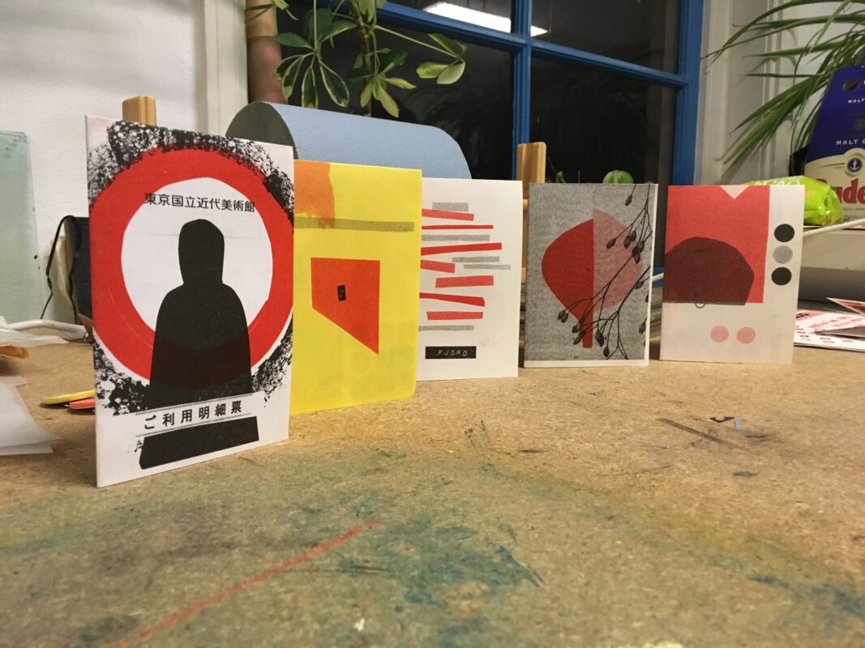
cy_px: 324
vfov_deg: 48.2
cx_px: 432
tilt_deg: -6.3
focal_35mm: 29
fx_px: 725
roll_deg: +0.4
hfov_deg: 61.7
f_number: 2.2
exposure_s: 1/25
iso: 200
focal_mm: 4.15
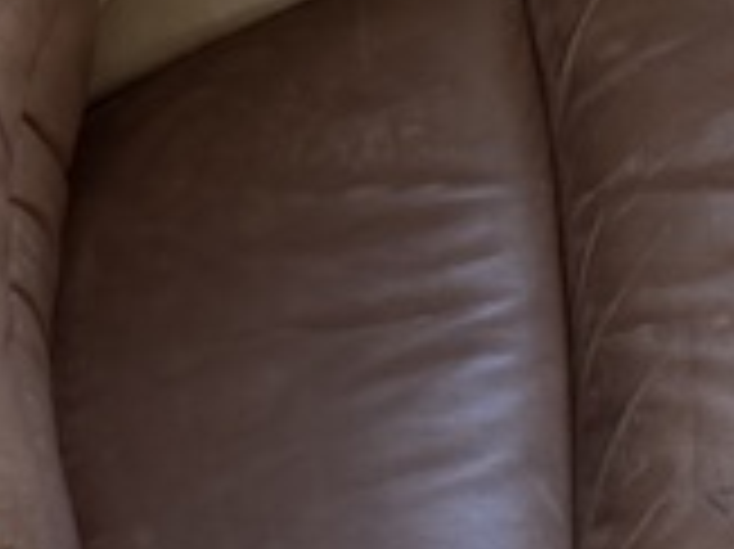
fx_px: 3115
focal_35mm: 147
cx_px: 761
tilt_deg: -58.4
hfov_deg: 13.2
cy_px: -256
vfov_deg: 9.8
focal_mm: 6.76
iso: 100
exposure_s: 1/121
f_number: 1.78
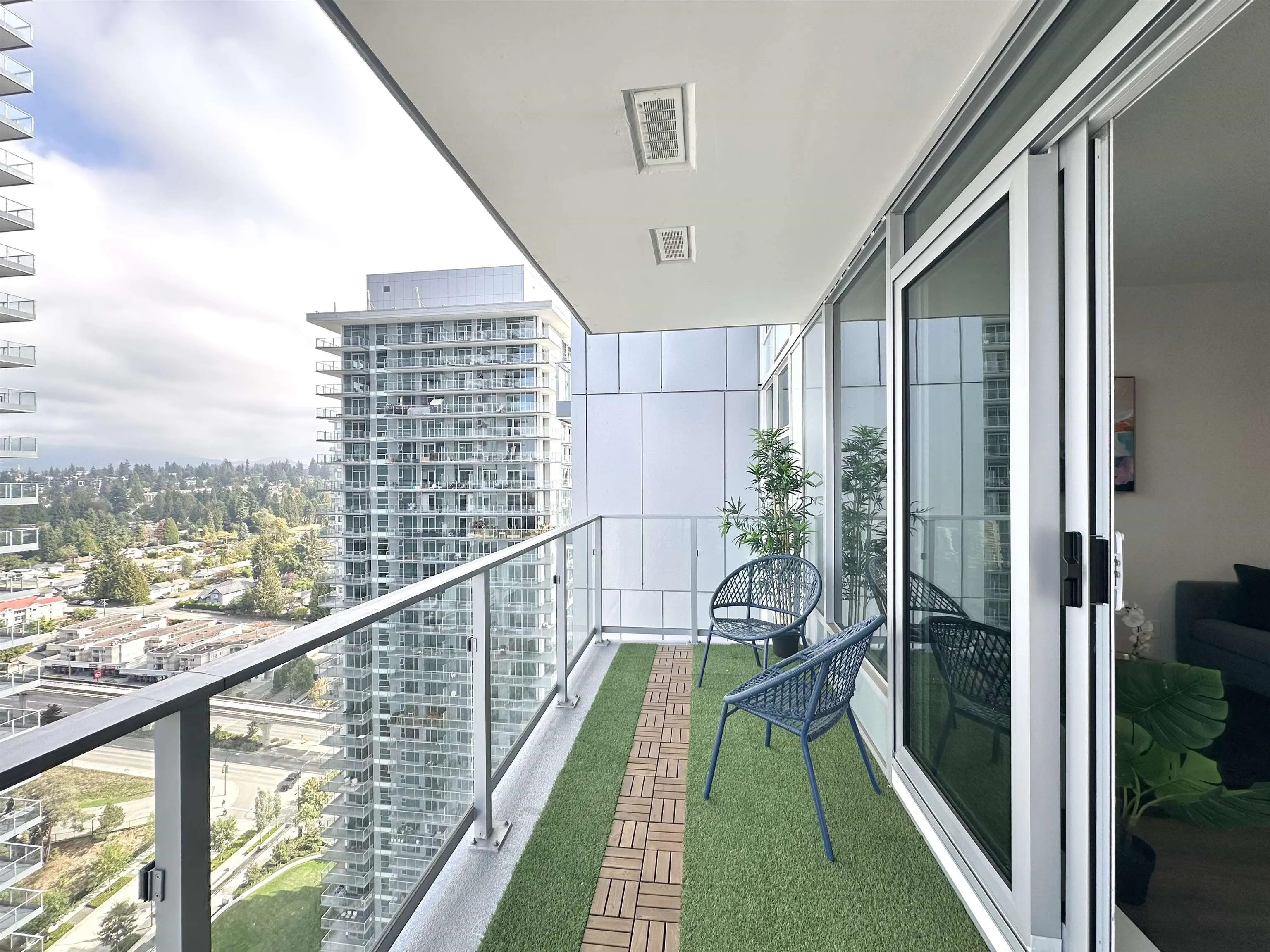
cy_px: 476
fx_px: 514
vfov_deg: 85.7
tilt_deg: -0.1
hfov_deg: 102.1
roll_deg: +0.5
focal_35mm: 14
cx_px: 635
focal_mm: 2.22
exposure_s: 1/399
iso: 40
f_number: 2.2
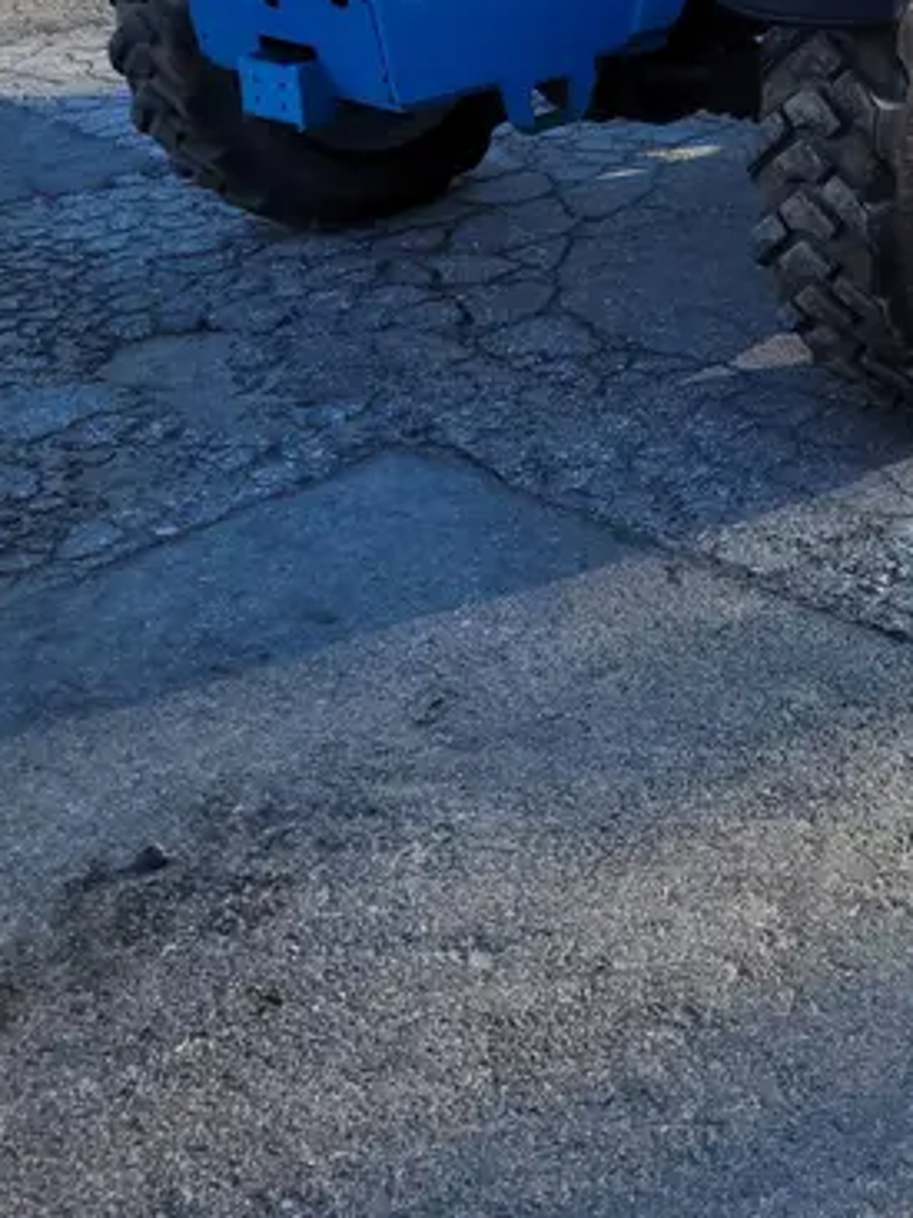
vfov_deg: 34.1
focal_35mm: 52
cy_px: 51
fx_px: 1830
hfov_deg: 26.7
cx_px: 890
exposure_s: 1/880
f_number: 1.8
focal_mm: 5.4
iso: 40
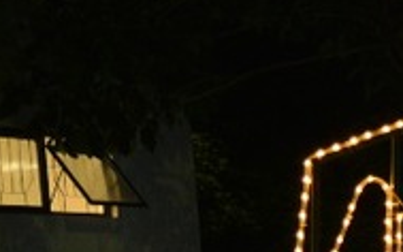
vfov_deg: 7.2
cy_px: 509
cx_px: 821
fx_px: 1921
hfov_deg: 10.9
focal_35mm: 175
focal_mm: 24
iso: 800
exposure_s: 1/50
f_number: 4
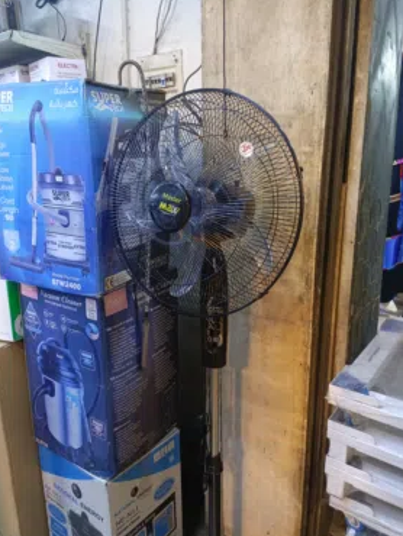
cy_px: 274
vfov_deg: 65.3
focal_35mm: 27
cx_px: 203
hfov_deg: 51.4
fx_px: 419
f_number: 1.69
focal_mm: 4.76
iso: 699
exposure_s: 1/50
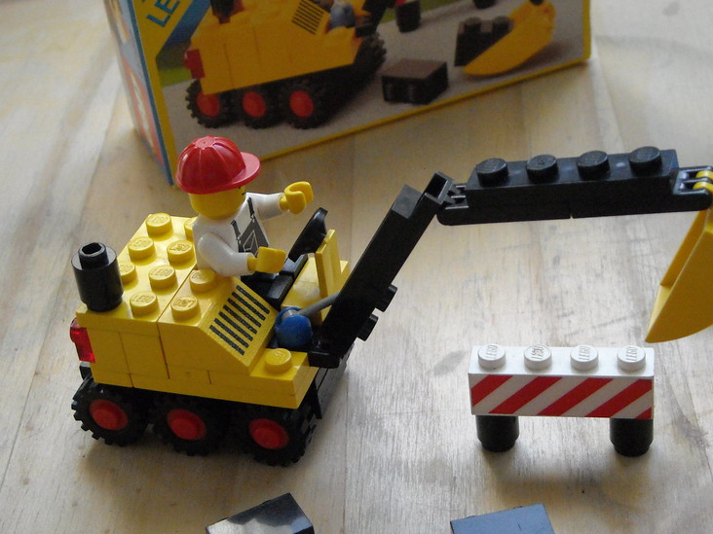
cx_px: 384
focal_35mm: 75
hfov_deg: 26.0
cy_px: 320
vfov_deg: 19.6
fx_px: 1545
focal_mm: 9.87
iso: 496
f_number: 3.5
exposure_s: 1/201
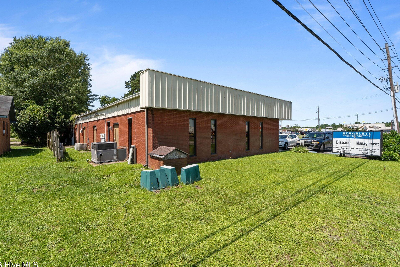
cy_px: 136
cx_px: 190
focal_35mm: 17
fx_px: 189
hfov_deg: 93.2
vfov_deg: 70.4
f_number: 8
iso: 400
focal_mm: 16
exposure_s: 1/1000
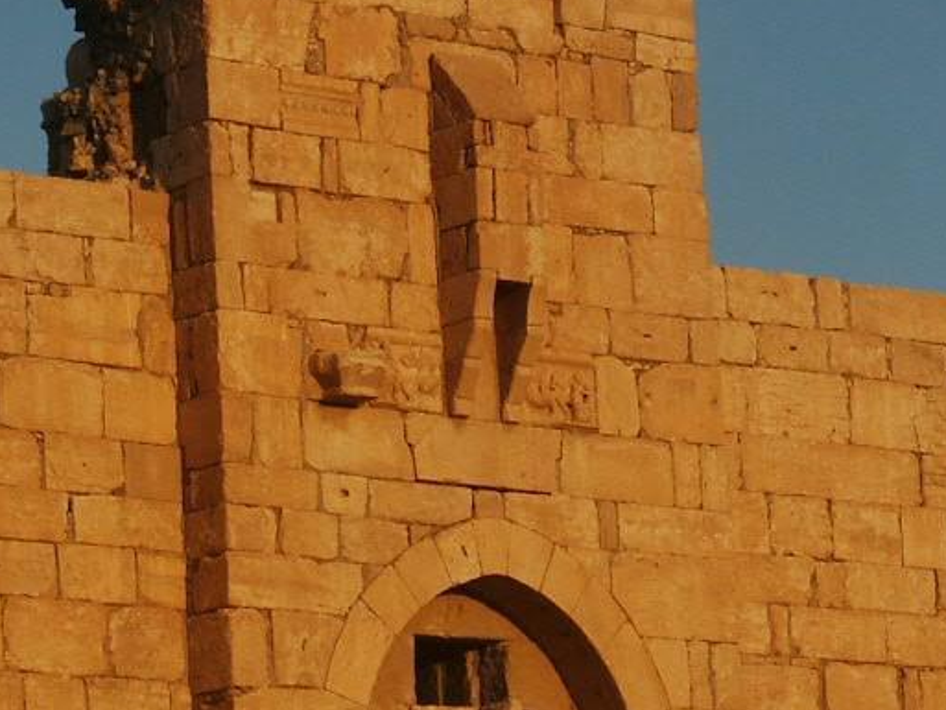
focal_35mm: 217
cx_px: 467
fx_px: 5932
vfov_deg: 6.8
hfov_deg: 9.1
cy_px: 695
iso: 64
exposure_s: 1/180
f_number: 8
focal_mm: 17.27
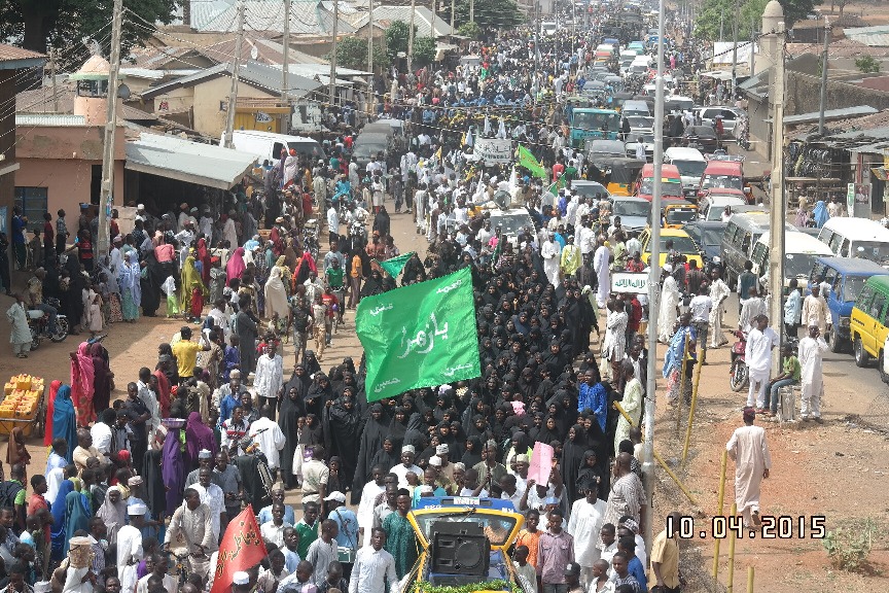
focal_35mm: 107
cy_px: 296
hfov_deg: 19.1
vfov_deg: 12.8
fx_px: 2642
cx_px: 444
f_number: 5.6
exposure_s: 1/400
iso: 100
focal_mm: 70
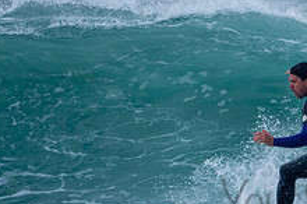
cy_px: 188
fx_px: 16196
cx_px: 366
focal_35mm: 1902
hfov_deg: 1.1
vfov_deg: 0.7
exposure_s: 1/1250
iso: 320
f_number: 5.6
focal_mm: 480
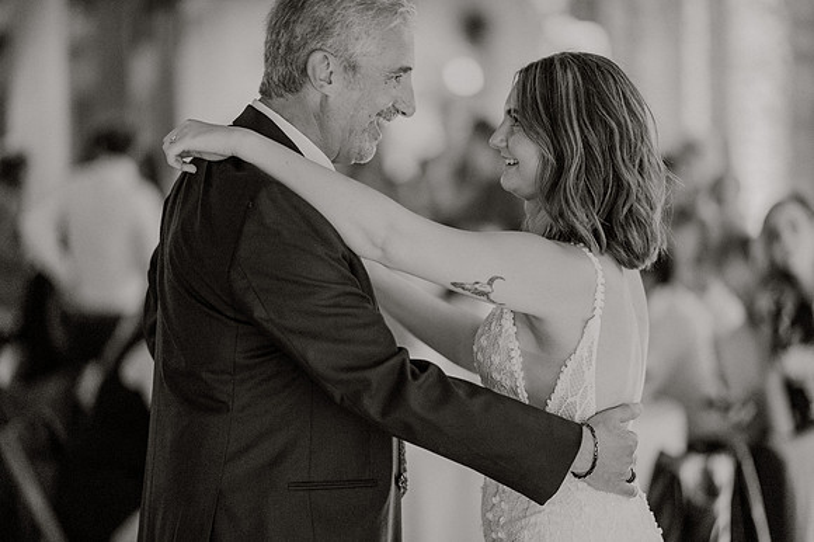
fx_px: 2404
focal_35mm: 106
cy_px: 271
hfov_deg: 19.2
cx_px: 404
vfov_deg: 12.9
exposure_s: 1/320
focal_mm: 105
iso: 3200
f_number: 1.4
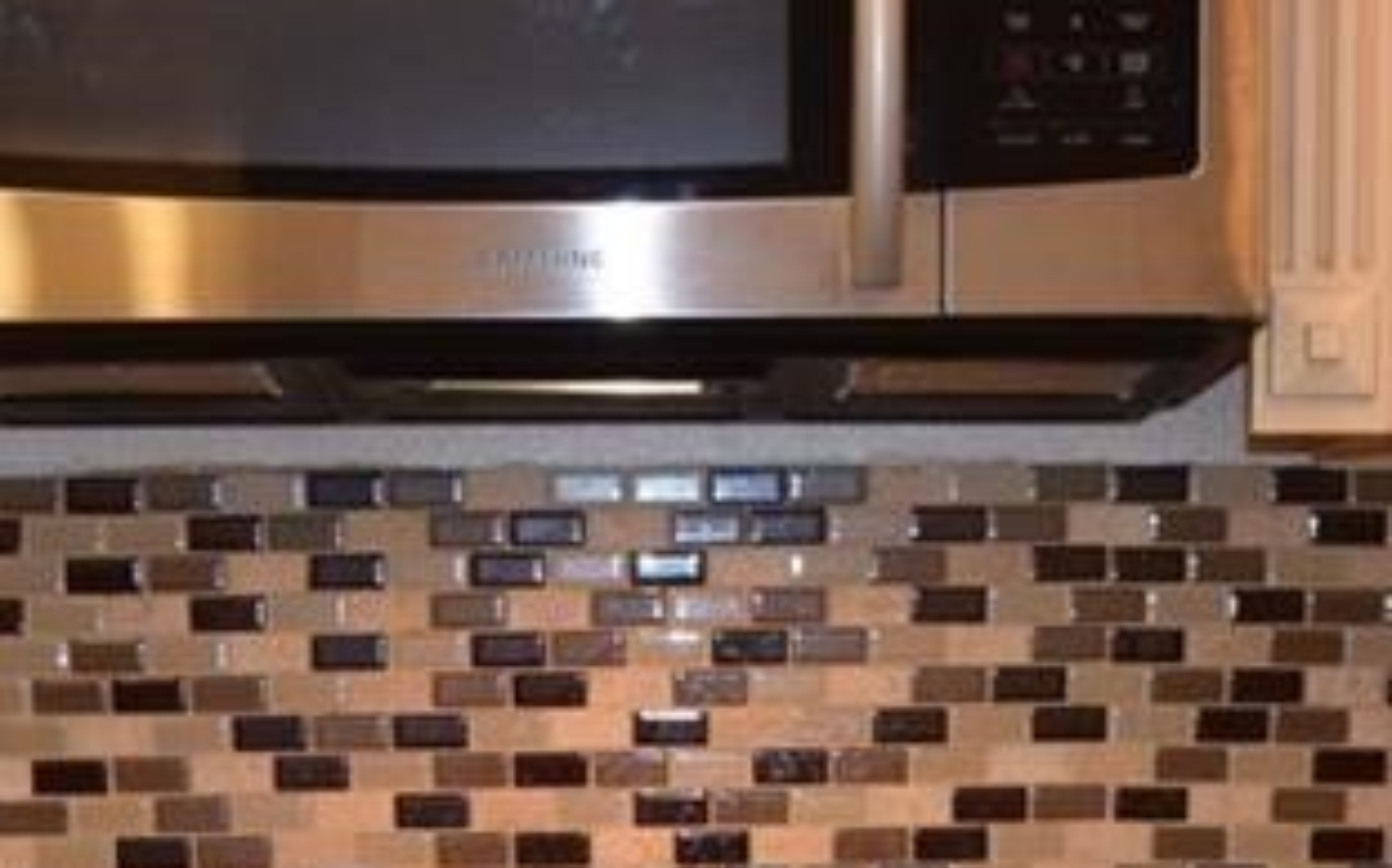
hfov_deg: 19.7
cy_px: 1275
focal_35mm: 106
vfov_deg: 11.9
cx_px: 712
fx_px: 4007
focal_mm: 21
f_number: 3.8
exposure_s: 1/60
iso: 1250
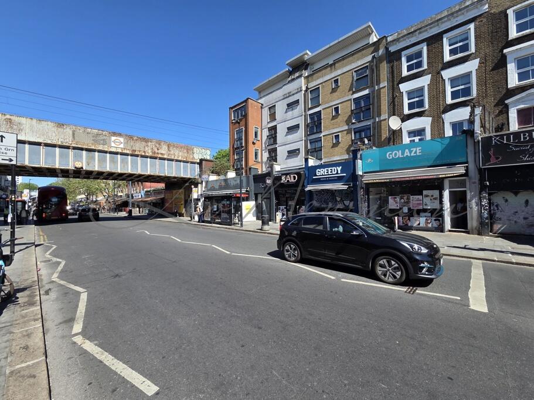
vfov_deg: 89.9
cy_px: 200
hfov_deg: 106.2
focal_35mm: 13
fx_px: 201
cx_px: 267
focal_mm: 2.2
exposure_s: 1/1429
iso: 50
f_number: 2.2
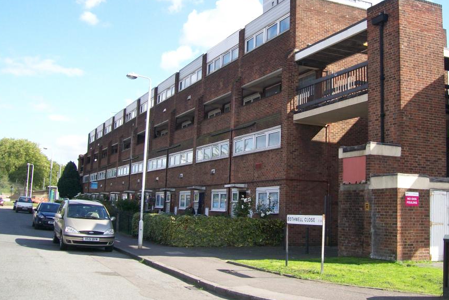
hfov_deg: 46.3
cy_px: 121
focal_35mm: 42
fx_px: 524
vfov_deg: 31.8
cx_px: 252
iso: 64
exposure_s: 1/400
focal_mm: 6.1
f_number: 2.7
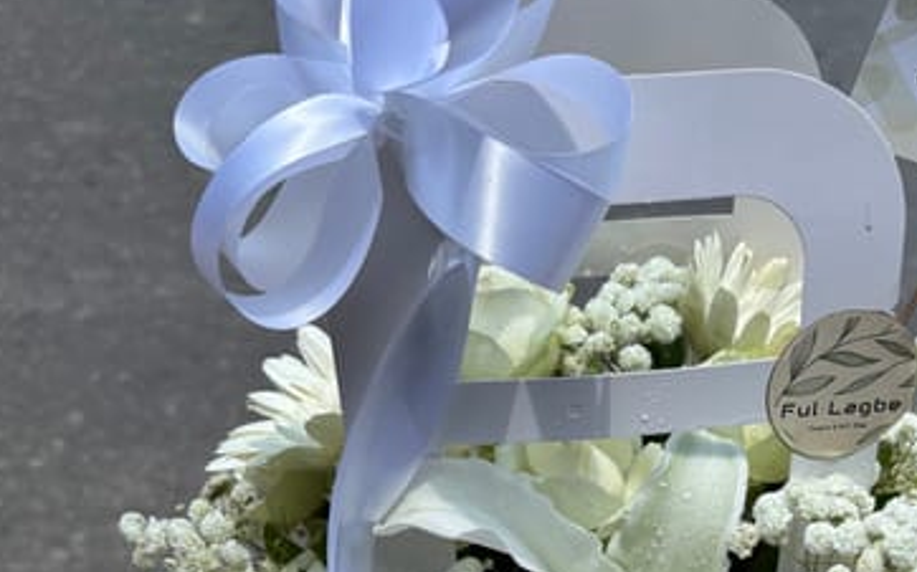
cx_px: 590
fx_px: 1299
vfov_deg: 23.9
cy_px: 561
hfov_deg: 38.6
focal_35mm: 52
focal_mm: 5.96
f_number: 1.6
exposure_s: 1/2710
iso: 50
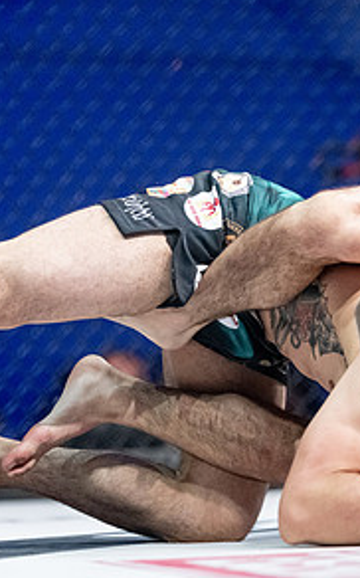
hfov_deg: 6.0
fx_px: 3413
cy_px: 328
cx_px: 360
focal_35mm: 217
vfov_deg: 9.7
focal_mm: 107
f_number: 2
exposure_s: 1/1250
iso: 3200
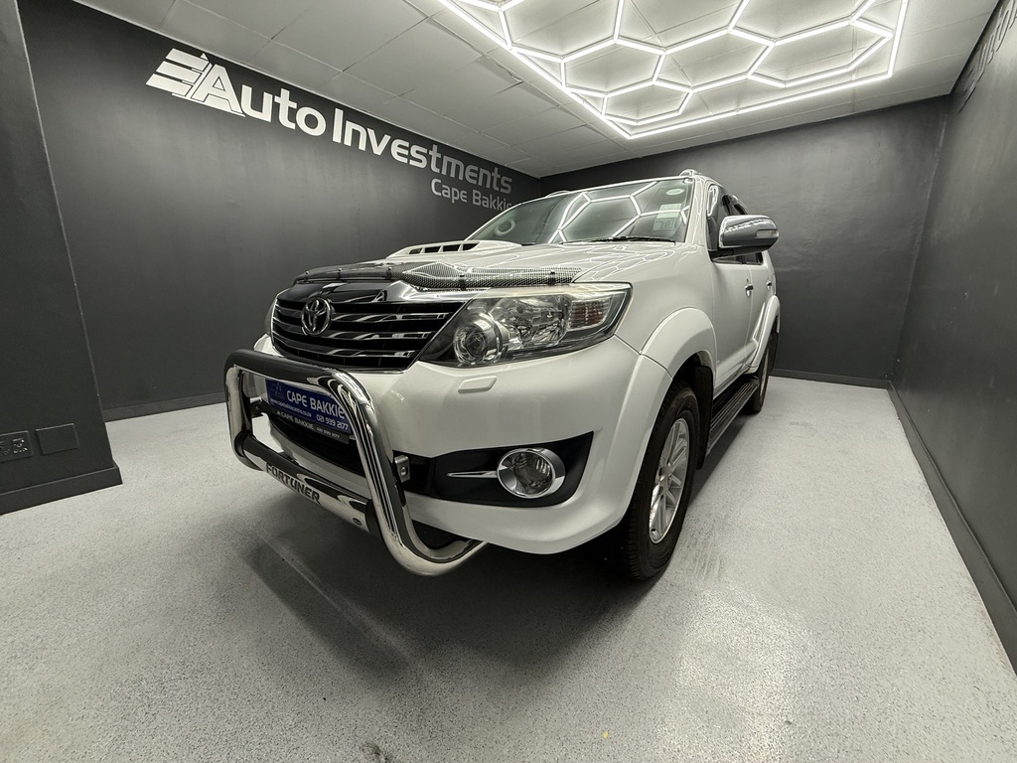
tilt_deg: -11.1
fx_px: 411
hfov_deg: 102.1
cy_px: 382
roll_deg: +1.2
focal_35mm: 14
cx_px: 508
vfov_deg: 85.7
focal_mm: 2.22
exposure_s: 1/100
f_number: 2.2
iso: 160
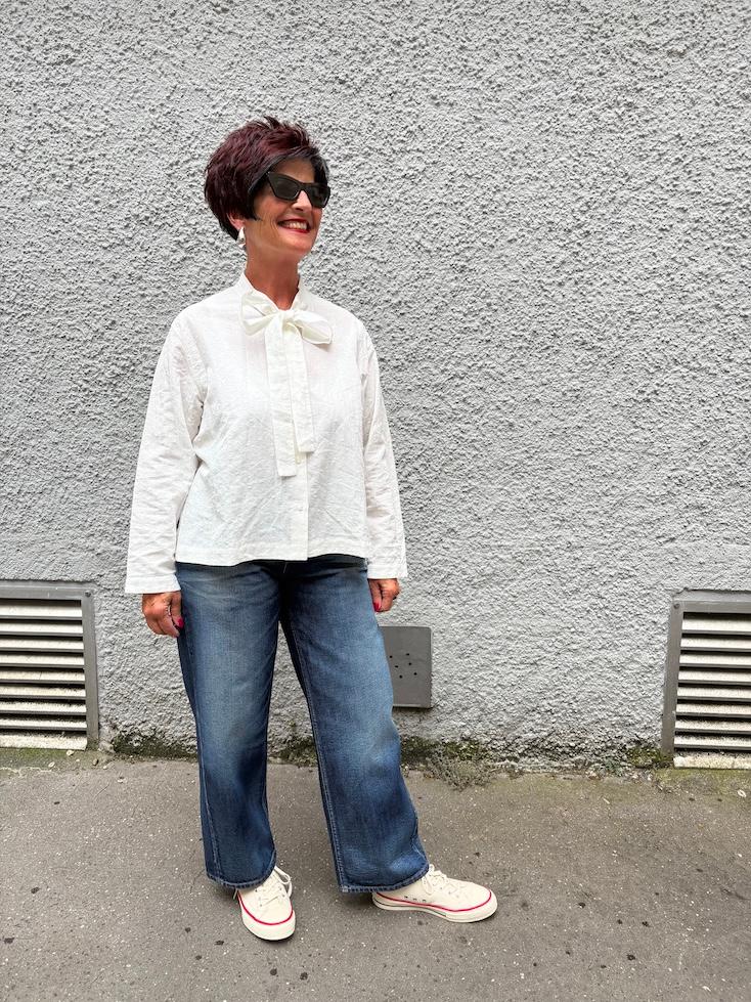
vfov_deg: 67.3
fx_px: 752
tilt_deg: -8.7
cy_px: 501
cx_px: 376
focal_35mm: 26
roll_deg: -1.5
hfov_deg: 53.1
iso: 50
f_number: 1.6
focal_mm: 5.96
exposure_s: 1/485
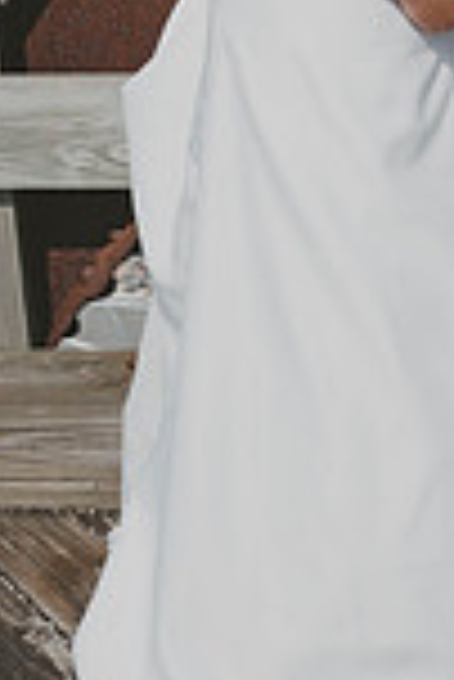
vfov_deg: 17.1
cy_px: -185
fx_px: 2133
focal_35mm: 113
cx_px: 357
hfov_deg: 12.1
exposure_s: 1/400
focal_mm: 38
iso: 100
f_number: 7.1
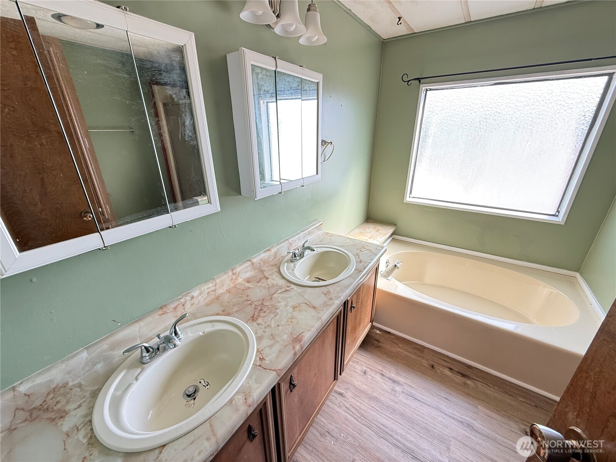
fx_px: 249
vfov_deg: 85.7
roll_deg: +0.2
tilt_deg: -21.8
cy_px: 231
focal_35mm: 14
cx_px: 308
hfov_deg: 102.1
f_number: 2.2
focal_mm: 2.22
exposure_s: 1/99
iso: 200
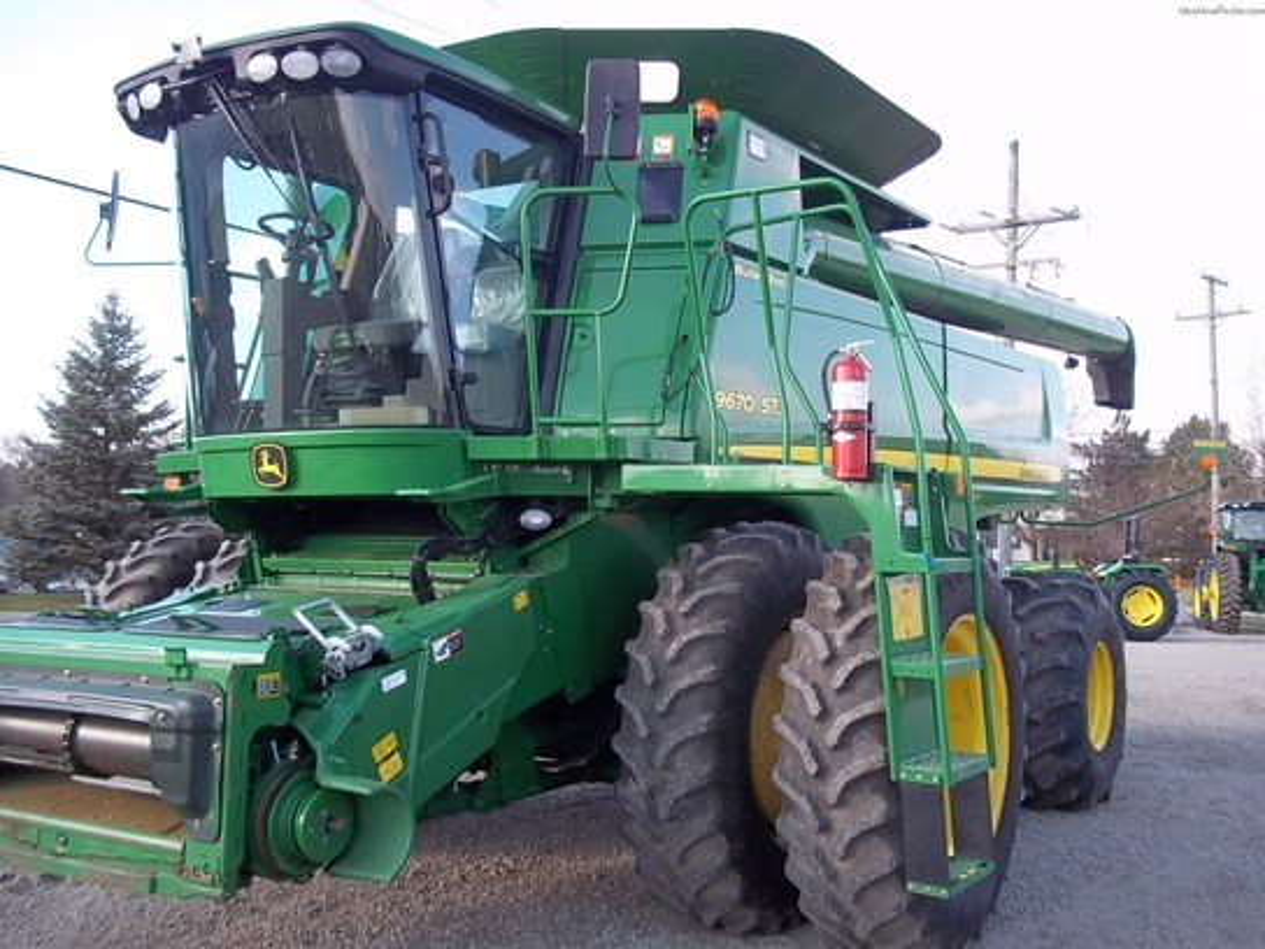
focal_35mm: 36
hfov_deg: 51.4
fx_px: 1316
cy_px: 474
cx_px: 632
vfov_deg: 39.7
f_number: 3.1
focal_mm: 6.5
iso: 80
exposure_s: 1/160
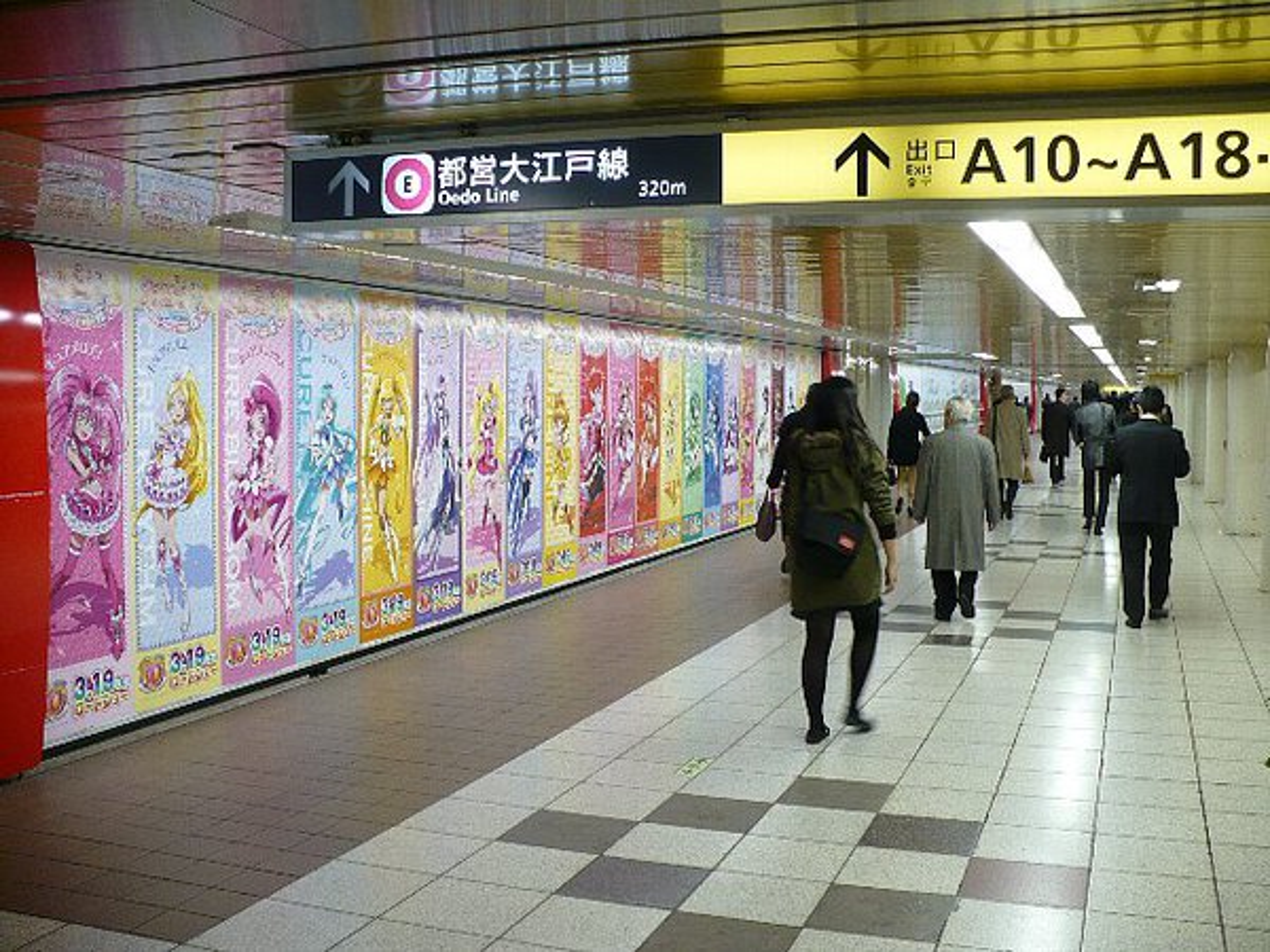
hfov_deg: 50.1
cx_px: 635
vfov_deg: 38.7
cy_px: 476
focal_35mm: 37
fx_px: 1357
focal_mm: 6.1
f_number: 2.8
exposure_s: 1/30
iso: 160
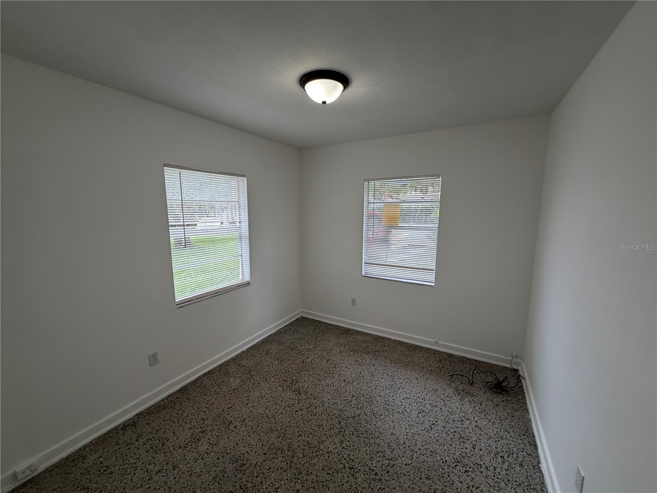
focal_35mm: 14
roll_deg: -0.5
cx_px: 328
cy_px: 246
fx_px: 266
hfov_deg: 102.1
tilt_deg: -8.1
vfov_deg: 85.7
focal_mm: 2.22
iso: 125
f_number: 2.2
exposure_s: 1/120
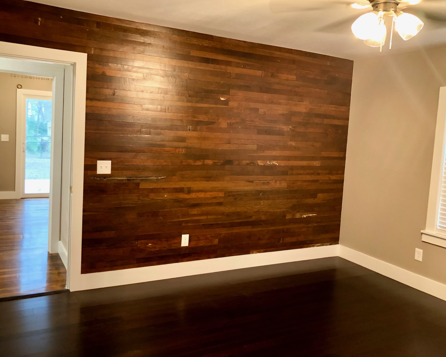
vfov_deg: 48.5
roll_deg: -3.0
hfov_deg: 58.7
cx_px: 213
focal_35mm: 30
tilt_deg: -5.4
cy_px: 174
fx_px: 396
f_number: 1.8
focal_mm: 3.99
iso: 400
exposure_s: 1/40
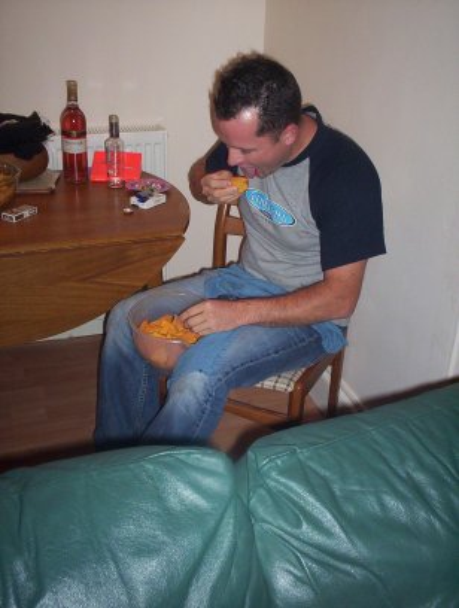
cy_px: 304
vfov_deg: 48.9
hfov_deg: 37.9
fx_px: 669
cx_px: 230
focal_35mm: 38
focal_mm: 4.99
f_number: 4.5
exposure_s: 1/60
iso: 140
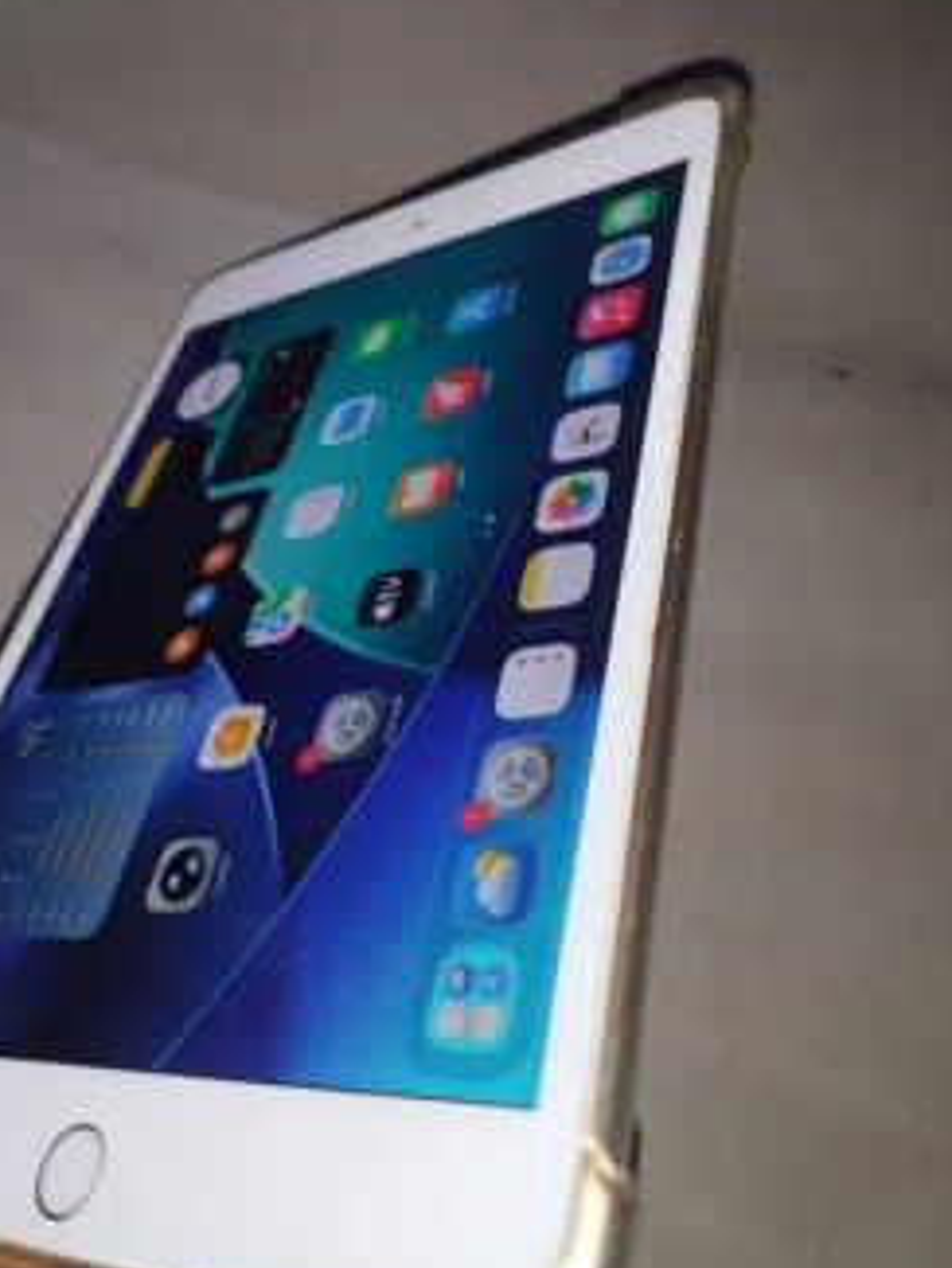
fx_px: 1173
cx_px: 425
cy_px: 538
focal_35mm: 32
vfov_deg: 56.6
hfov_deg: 44.1
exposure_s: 1/100
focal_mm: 6.24
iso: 1417
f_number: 1.8
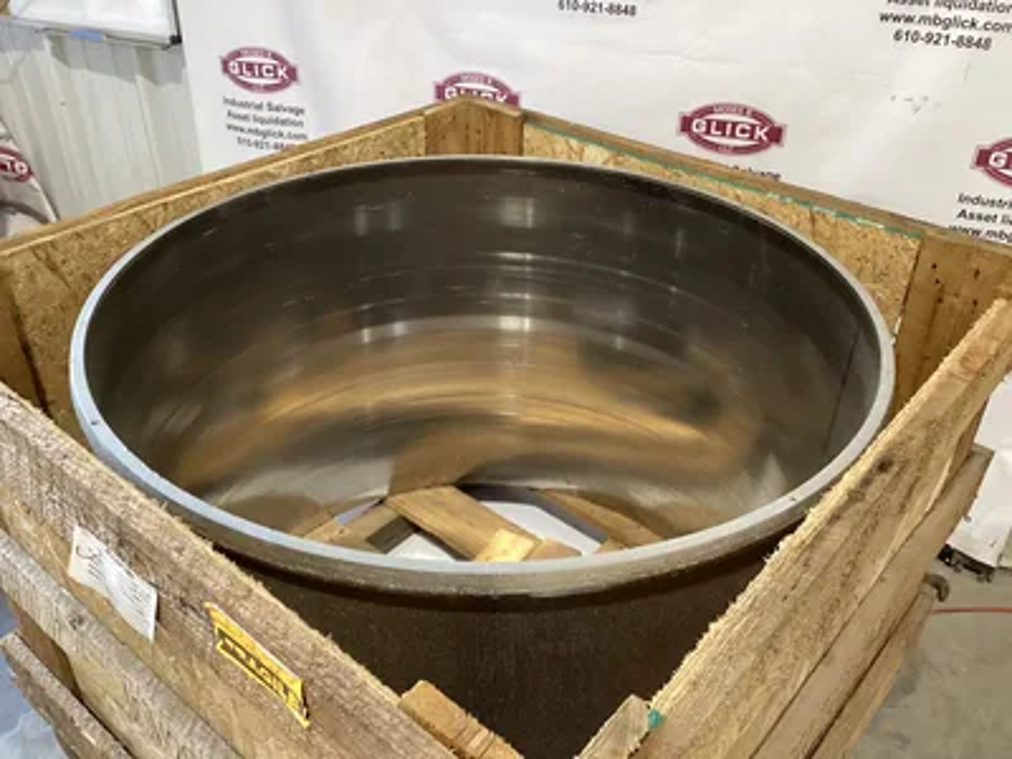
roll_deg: +0.2
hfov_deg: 58.4
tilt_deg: -35.8
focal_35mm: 31
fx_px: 906
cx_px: 506
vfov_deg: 45.4
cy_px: 380
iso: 320
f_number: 2.4
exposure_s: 1/33
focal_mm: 3.3
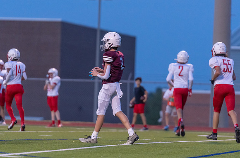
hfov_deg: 7.5
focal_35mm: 276
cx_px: 118
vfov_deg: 4.9
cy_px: 79
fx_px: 1833
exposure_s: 1/1250
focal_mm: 200
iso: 3200
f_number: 2.8
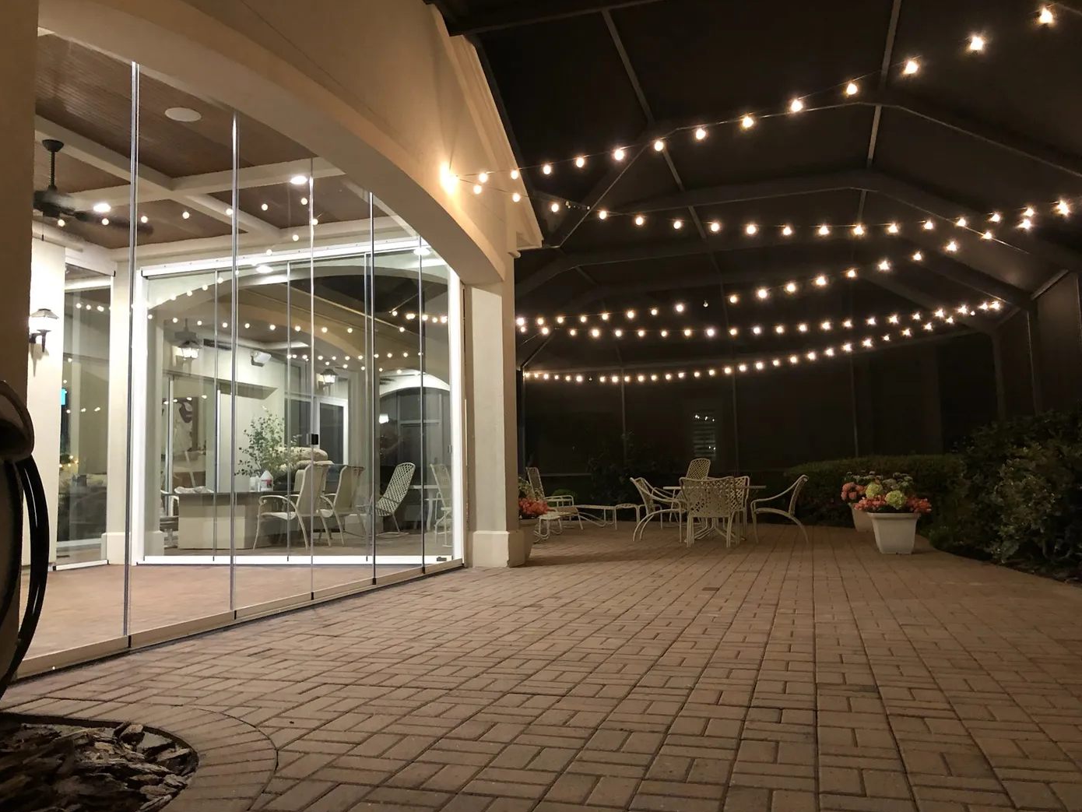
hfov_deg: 61.6
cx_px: 522
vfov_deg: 48.2
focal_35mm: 29
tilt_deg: +5.0
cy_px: 407
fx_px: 907
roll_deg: +1.4
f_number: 1.8
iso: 100
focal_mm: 3.99
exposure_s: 1/5
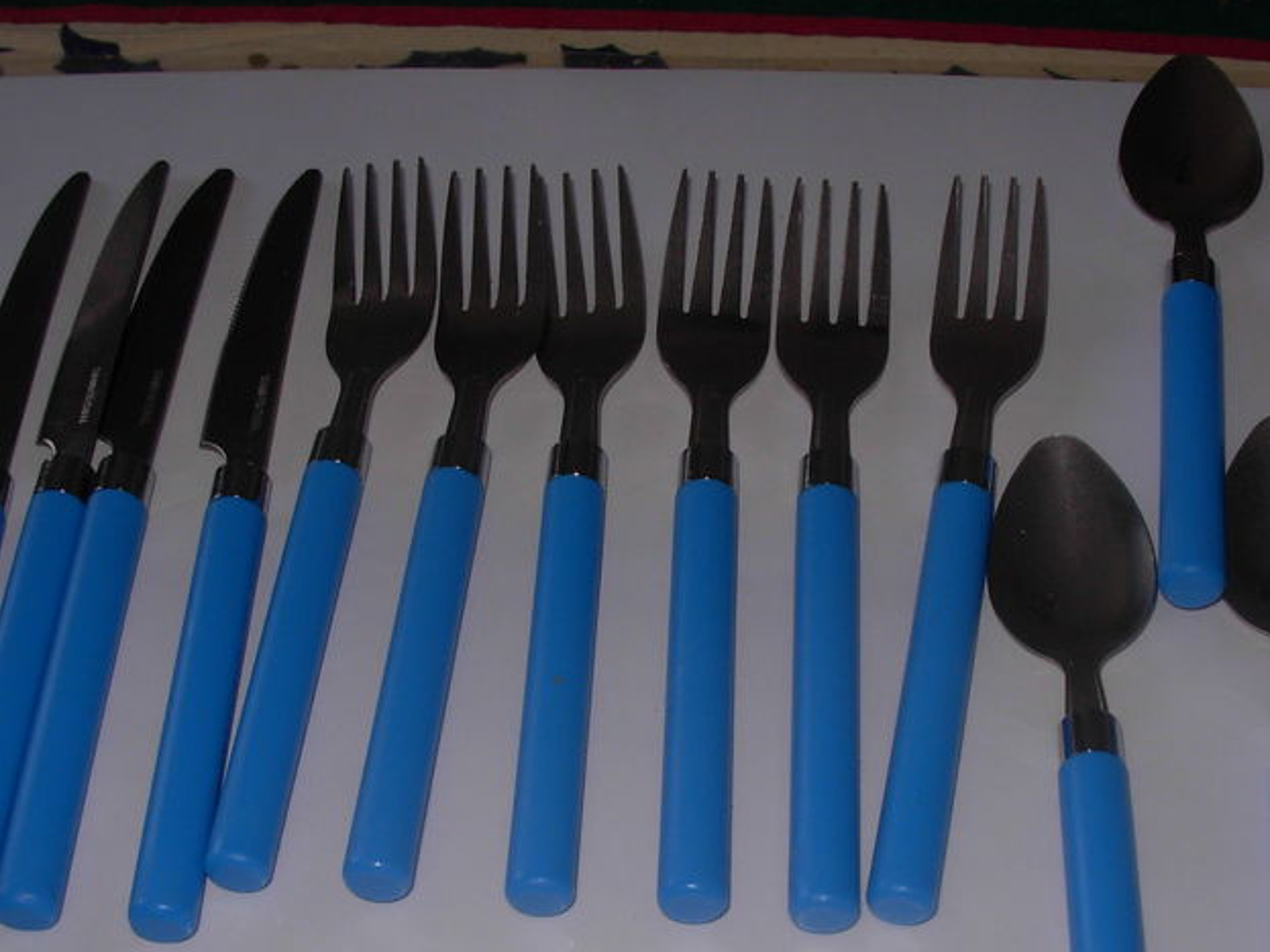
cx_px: 660
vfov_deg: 23.8
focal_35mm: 61
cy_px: 689
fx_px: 2238
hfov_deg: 31.7
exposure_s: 1/22.6
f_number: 4.9
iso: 79
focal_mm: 6.3
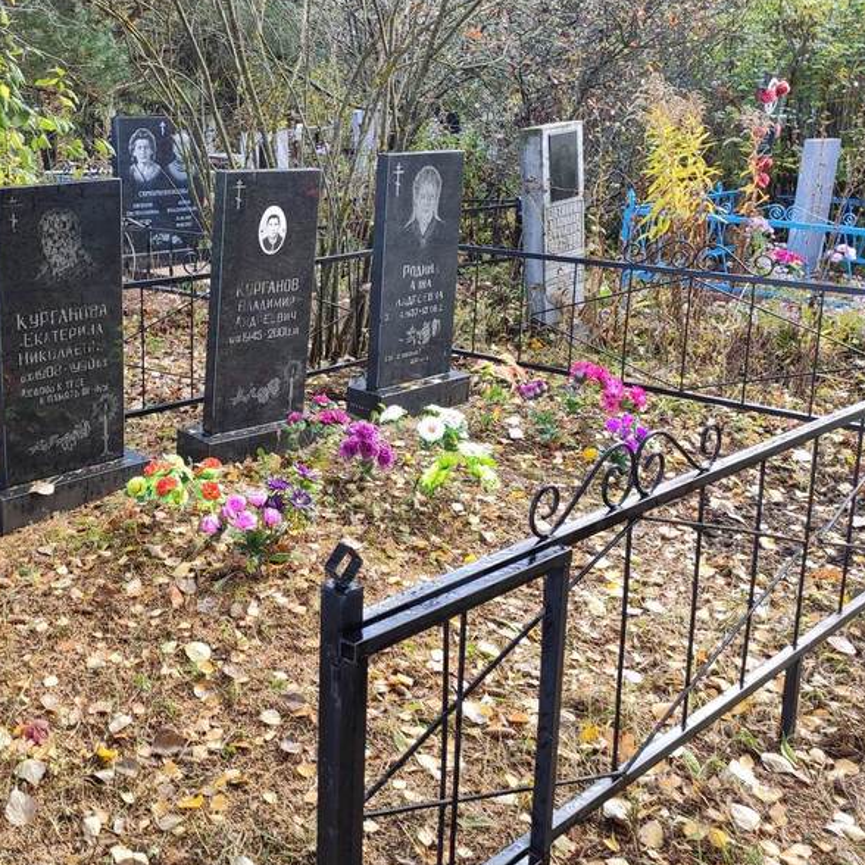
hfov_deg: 40.7
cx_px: 222
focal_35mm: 40
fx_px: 1131
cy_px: 338
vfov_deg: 41.6
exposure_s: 1/100
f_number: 1.75
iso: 126
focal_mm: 4.77
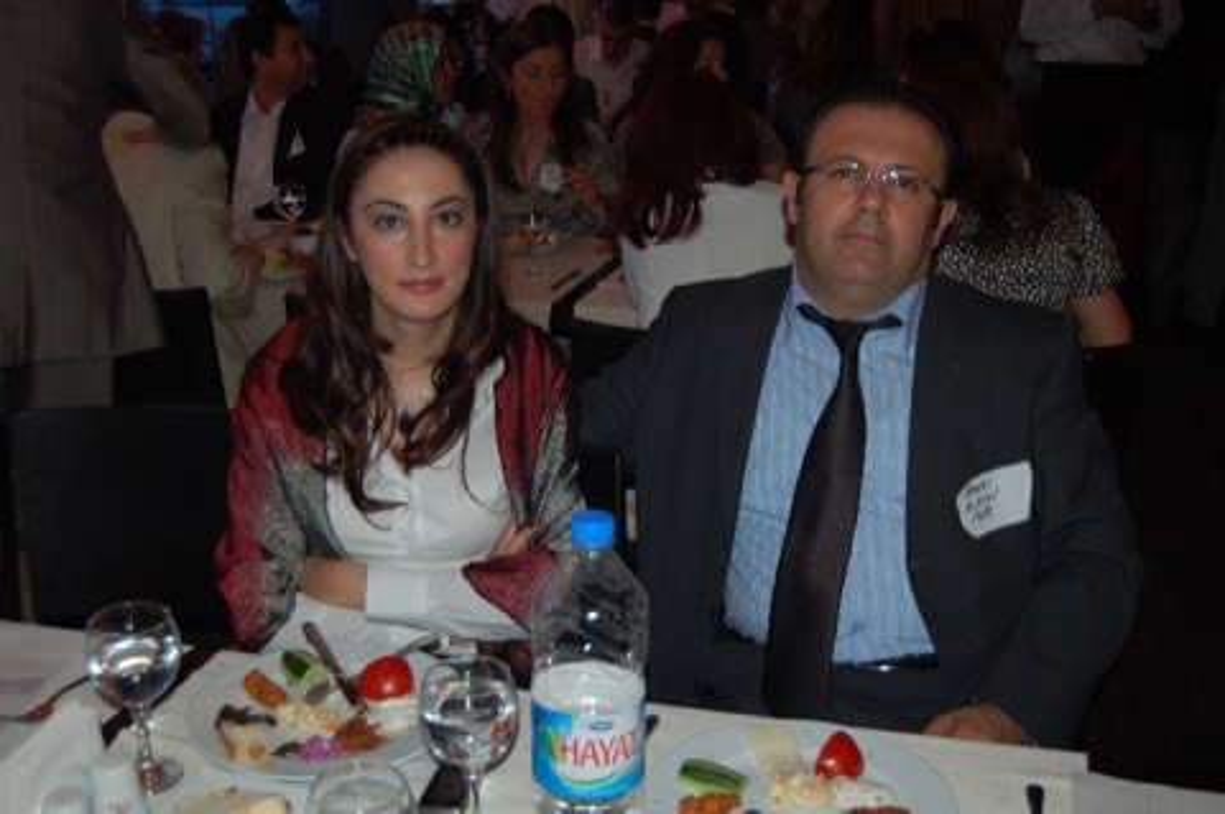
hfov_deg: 46.4
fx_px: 1428
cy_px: 407
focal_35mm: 42
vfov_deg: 31.8
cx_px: 612
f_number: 4.2
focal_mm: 28
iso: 400
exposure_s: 1/60
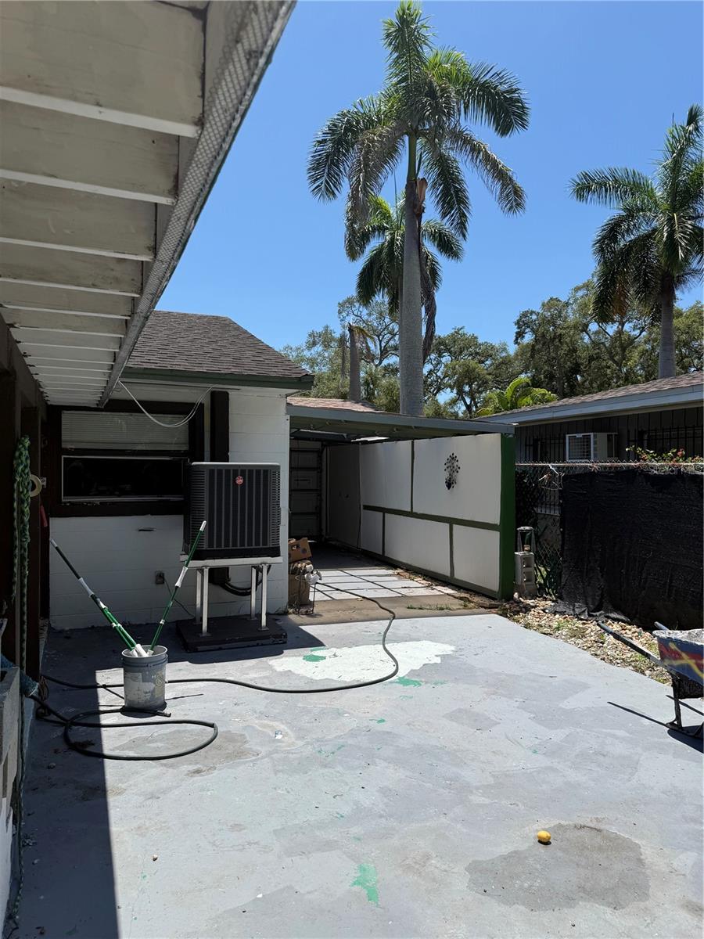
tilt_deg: -1.7
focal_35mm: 24
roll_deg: +0.4
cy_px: 470
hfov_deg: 56.8
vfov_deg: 71.6
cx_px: 352
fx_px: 651
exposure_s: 1/5714
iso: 80
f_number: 1.78
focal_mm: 6.76
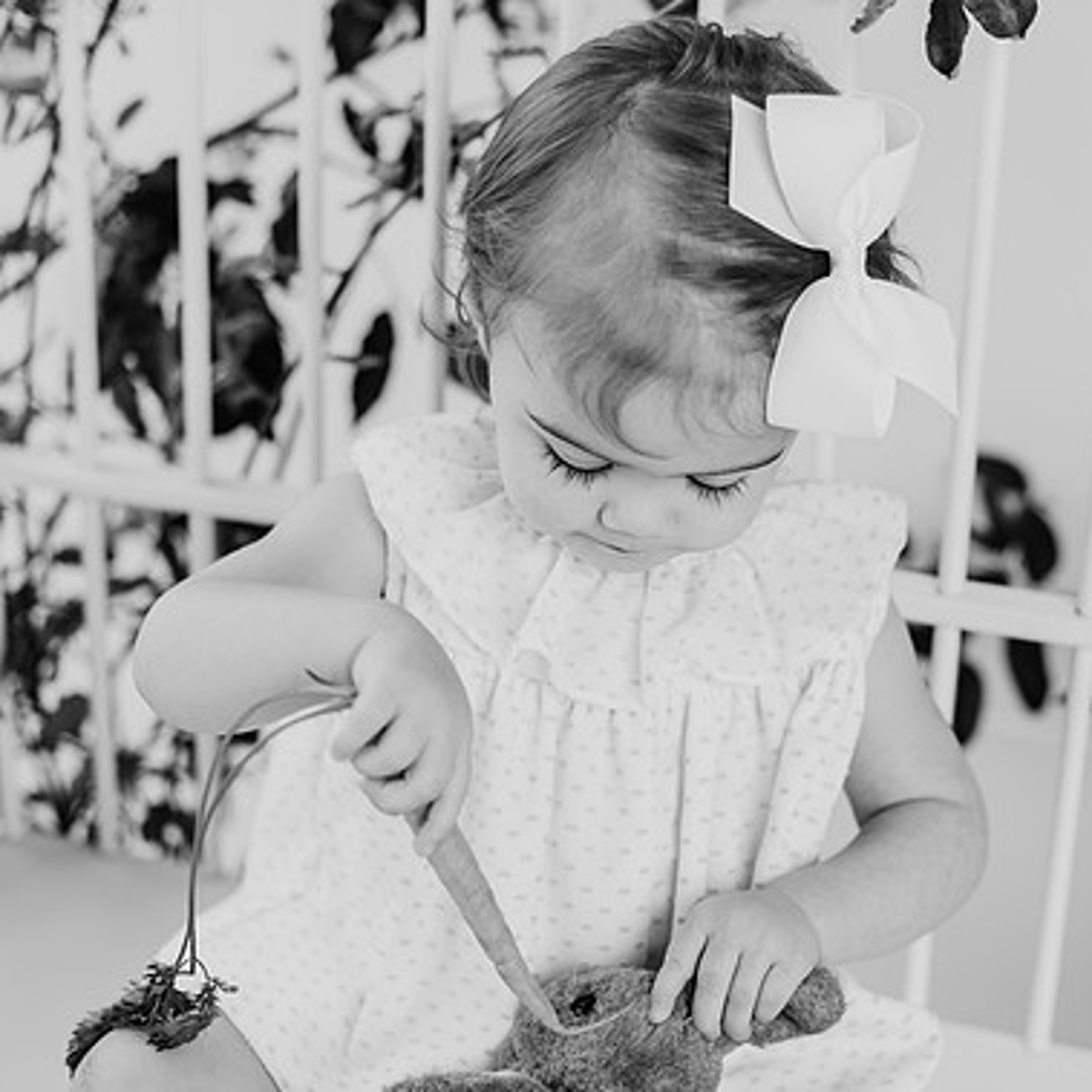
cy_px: 552
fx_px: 2320
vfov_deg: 26.5
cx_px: 622
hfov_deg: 26.5
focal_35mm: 65
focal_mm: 50
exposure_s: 1/160
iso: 125
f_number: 2.8
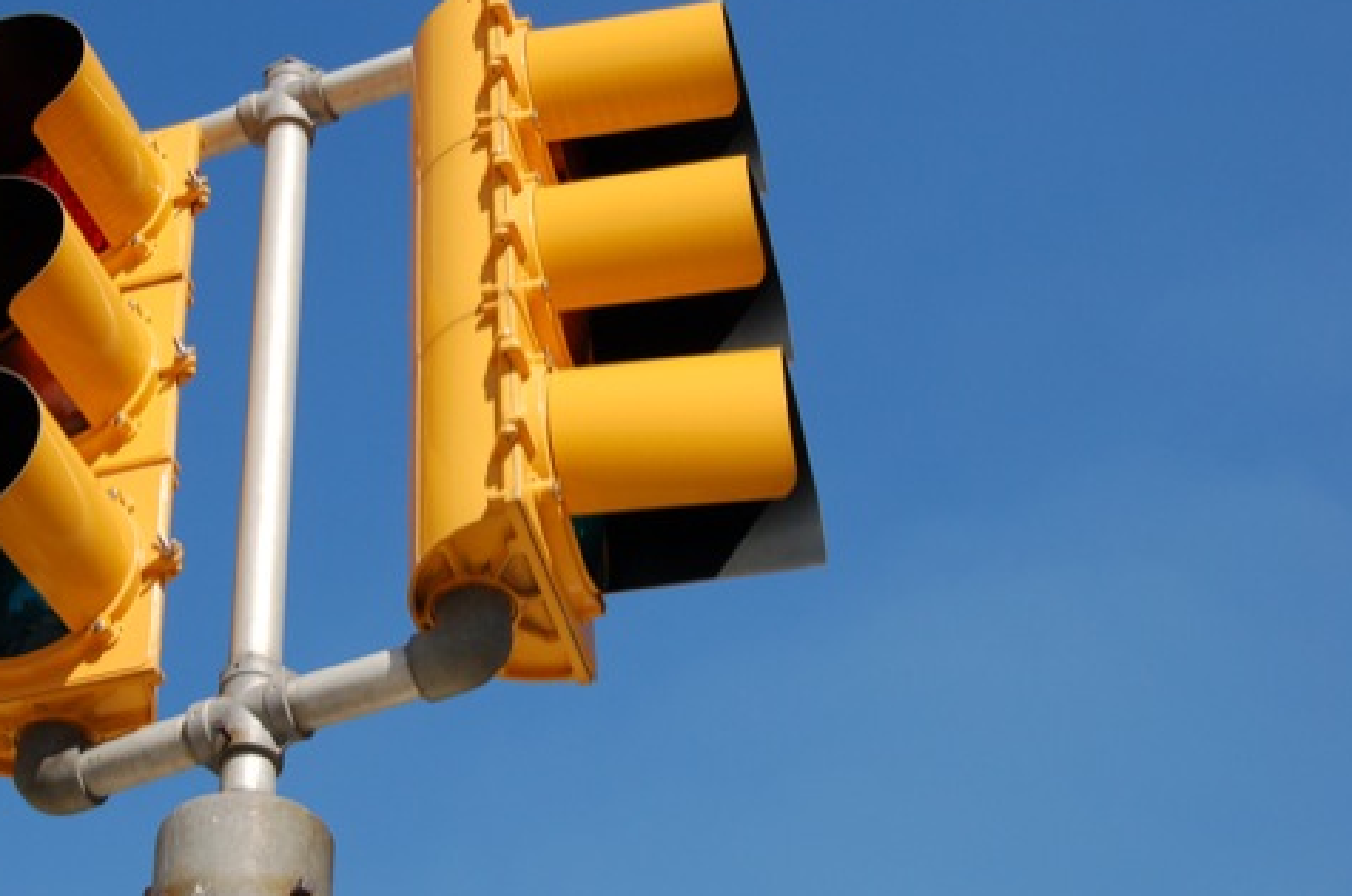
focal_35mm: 63
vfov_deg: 21.6
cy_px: 425
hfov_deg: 31.9
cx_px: 458
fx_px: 2350
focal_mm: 31
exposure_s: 1/320
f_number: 9
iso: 200
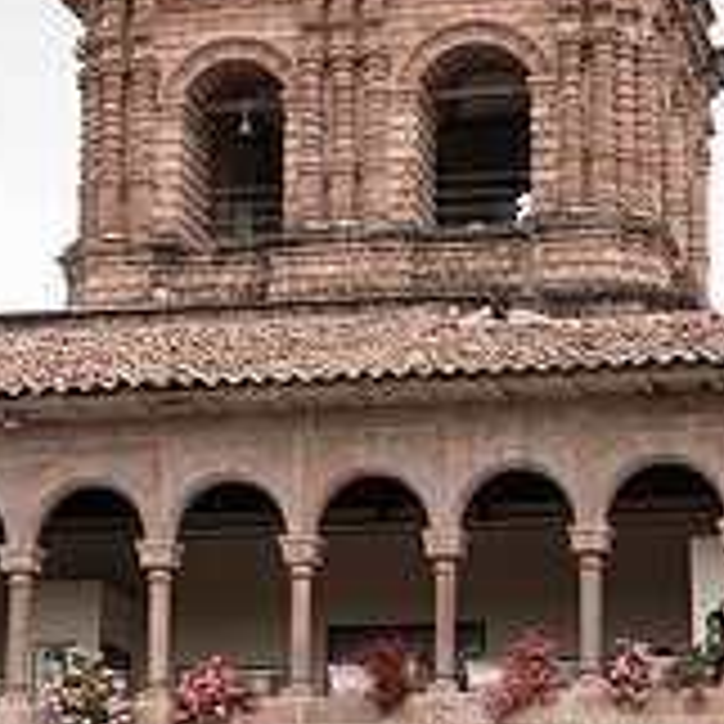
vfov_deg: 12.9
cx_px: 427
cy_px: 441
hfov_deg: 12.9
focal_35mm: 135
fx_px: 3194
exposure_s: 1/125
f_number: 8
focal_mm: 57
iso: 640
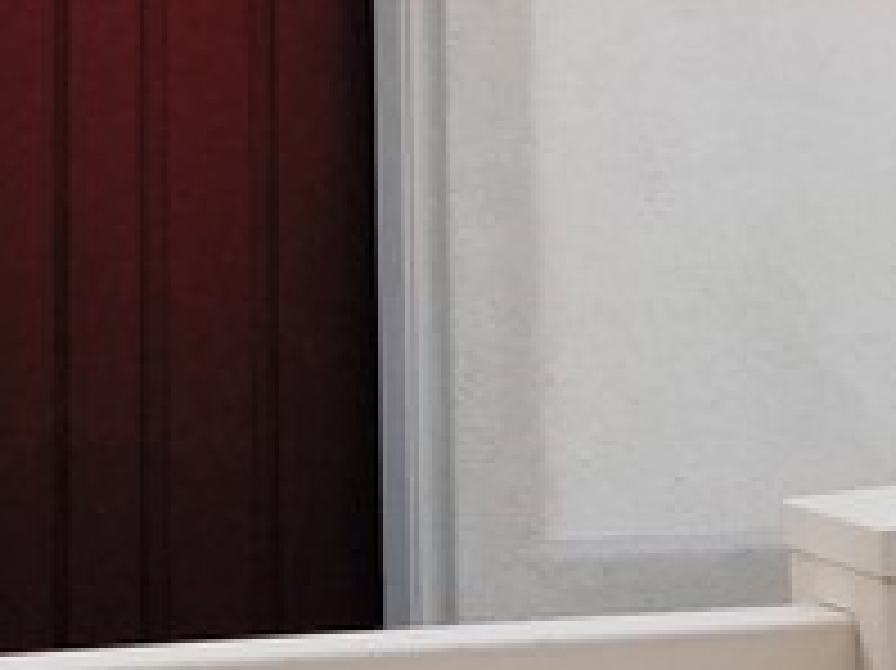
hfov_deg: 14.7
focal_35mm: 134
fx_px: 3466
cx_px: 279
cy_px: -639
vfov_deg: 10.3
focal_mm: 4.3
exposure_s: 1/782
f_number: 1.7
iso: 50
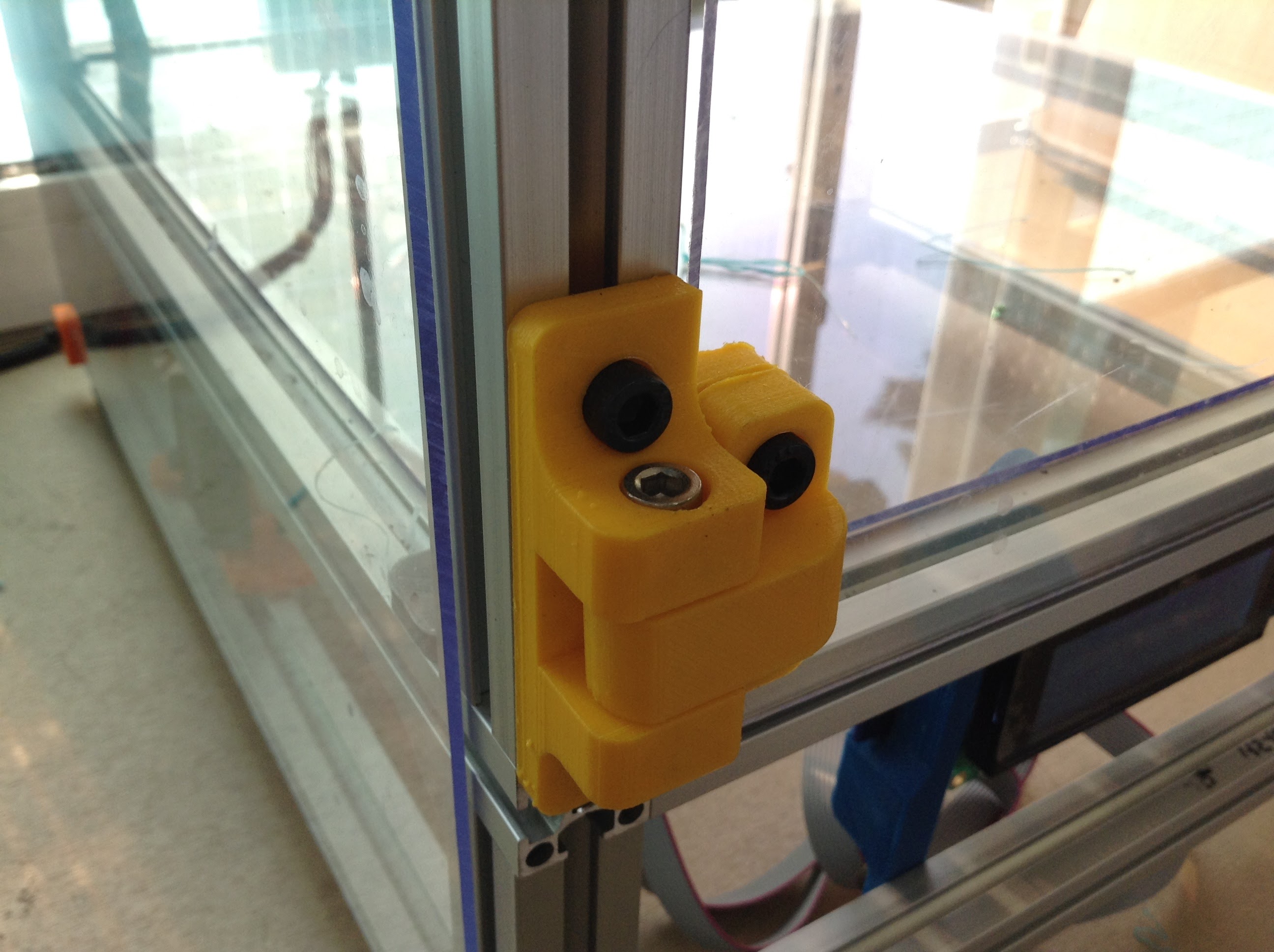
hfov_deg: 55.4
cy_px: 476
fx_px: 1213
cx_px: 637
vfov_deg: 42.8
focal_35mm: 33
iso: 25
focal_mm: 3.3
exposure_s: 1/276
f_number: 2.4
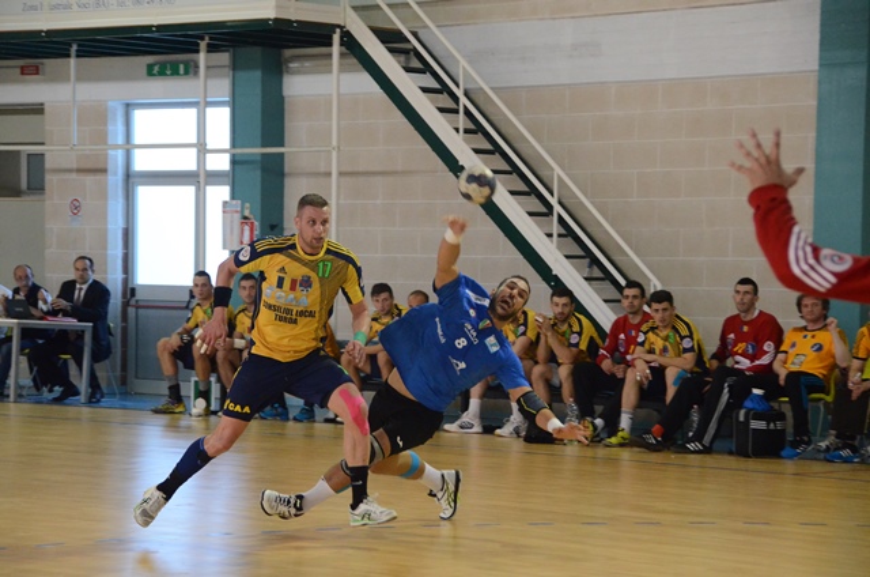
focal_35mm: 112
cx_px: 435
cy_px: 288
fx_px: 2713
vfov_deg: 12.1
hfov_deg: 18.2
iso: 4000
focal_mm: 75
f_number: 5
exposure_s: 1/400
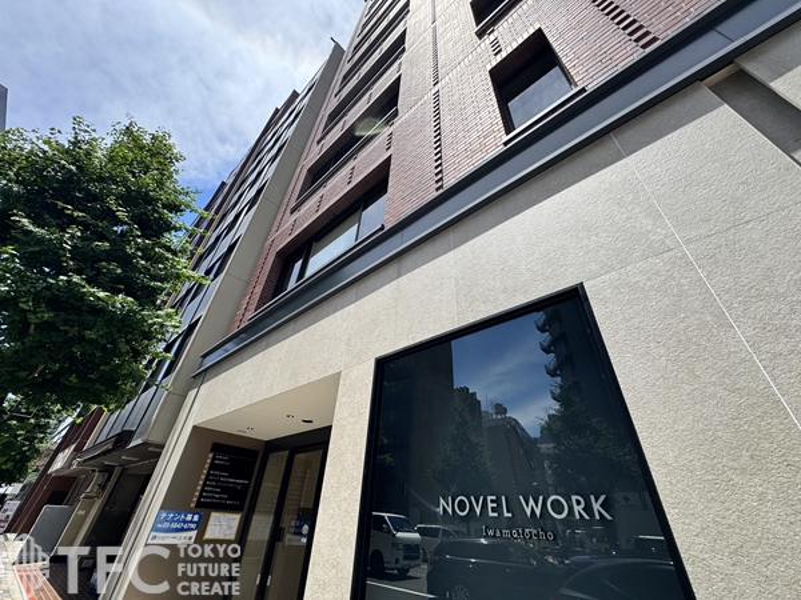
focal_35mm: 14
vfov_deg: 85.7
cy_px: 300
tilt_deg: +35.9
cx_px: 400
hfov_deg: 102.1
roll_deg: -3.0
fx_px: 324
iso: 50
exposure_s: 1/1420
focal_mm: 2.22
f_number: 2.2
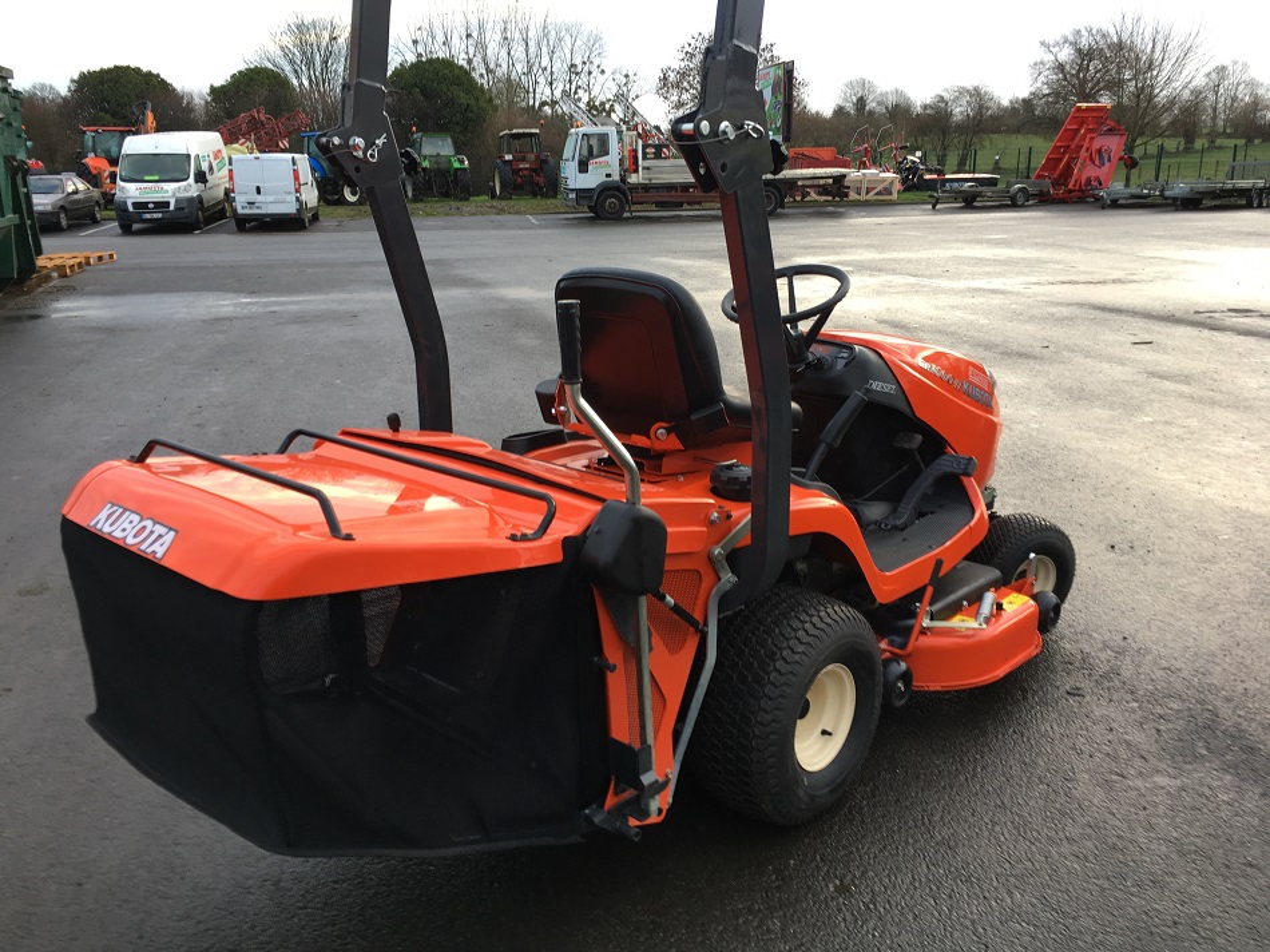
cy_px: 476
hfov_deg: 61.7
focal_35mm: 29
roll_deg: +0.7
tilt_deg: -16.0
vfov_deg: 48.2
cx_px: 635
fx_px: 1064
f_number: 2.2
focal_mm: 4.15
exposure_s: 1/50
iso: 25
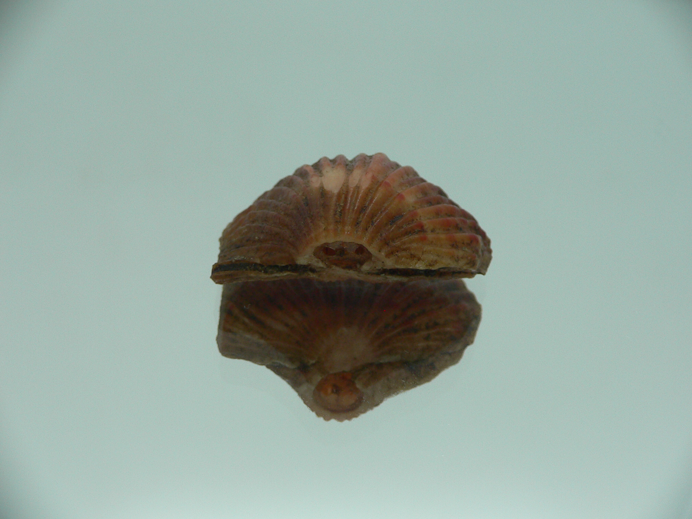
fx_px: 700
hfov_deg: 52.6
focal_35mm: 35
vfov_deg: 40.7
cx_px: 346
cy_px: 260
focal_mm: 4.6
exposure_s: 1/60
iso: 100
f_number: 2.8
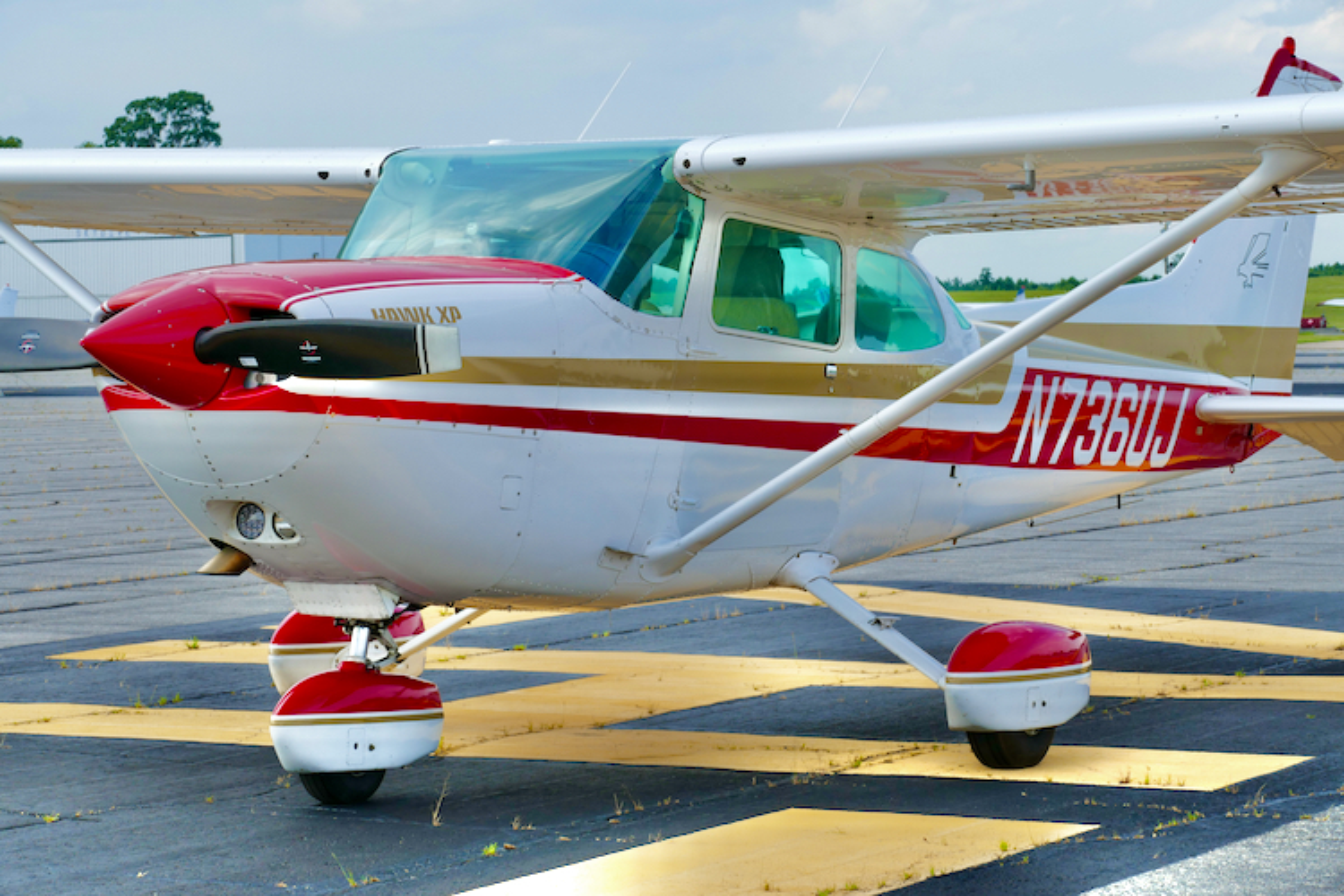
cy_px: 448
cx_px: 672
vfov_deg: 11.9
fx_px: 4293
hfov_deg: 17.8
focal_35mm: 115
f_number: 7.1
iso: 160
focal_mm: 41.85
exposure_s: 1/200
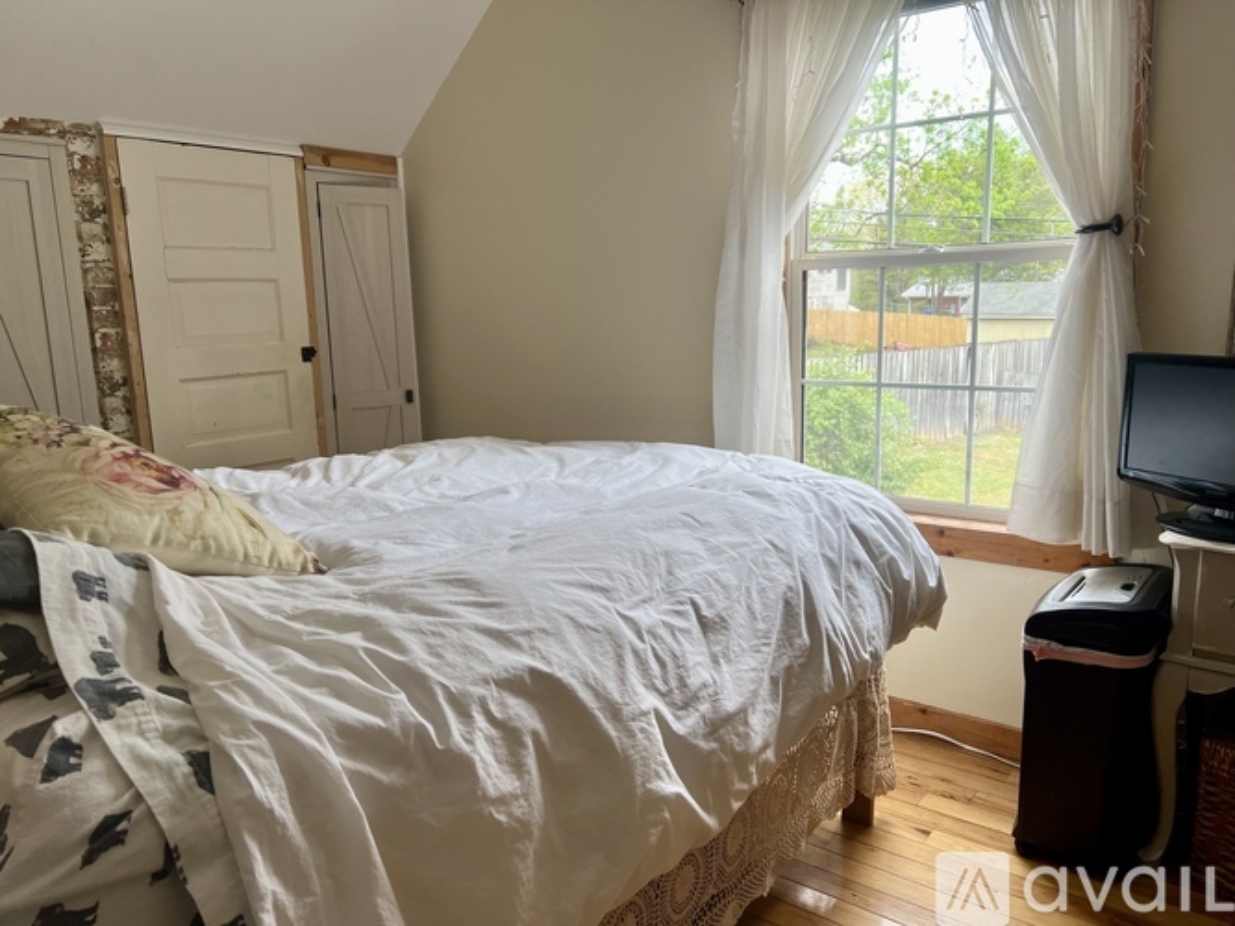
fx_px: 927
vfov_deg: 53.0
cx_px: 618
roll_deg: +1.6
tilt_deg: -11.2
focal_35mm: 26
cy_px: 463
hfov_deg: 67.3
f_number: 1.5
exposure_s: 1/136
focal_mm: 5.7
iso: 32
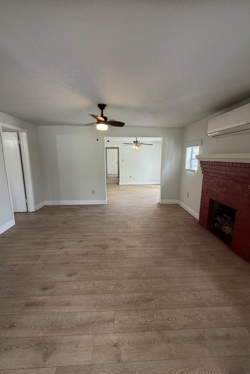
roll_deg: +0.2
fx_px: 156
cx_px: 126
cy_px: 187
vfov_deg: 100.4
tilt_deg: -10.3
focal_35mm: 15
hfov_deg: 77.3
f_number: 2.2
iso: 320
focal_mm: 2.22
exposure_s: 1/105
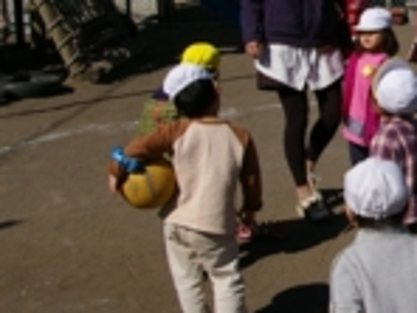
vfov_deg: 16.3
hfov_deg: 20.3
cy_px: 28
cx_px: 518
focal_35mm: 89
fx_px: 1076
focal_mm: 23
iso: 200
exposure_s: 1/500
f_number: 9.5
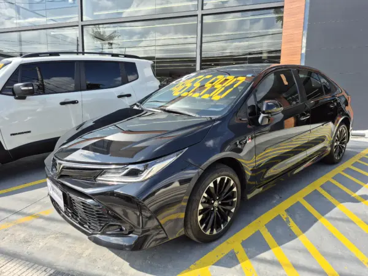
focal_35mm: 23
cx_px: 184
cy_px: 138
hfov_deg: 73.9
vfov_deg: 58.9
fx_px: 245
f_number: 1.8
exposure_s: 1/658
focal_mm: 5.4
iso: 25
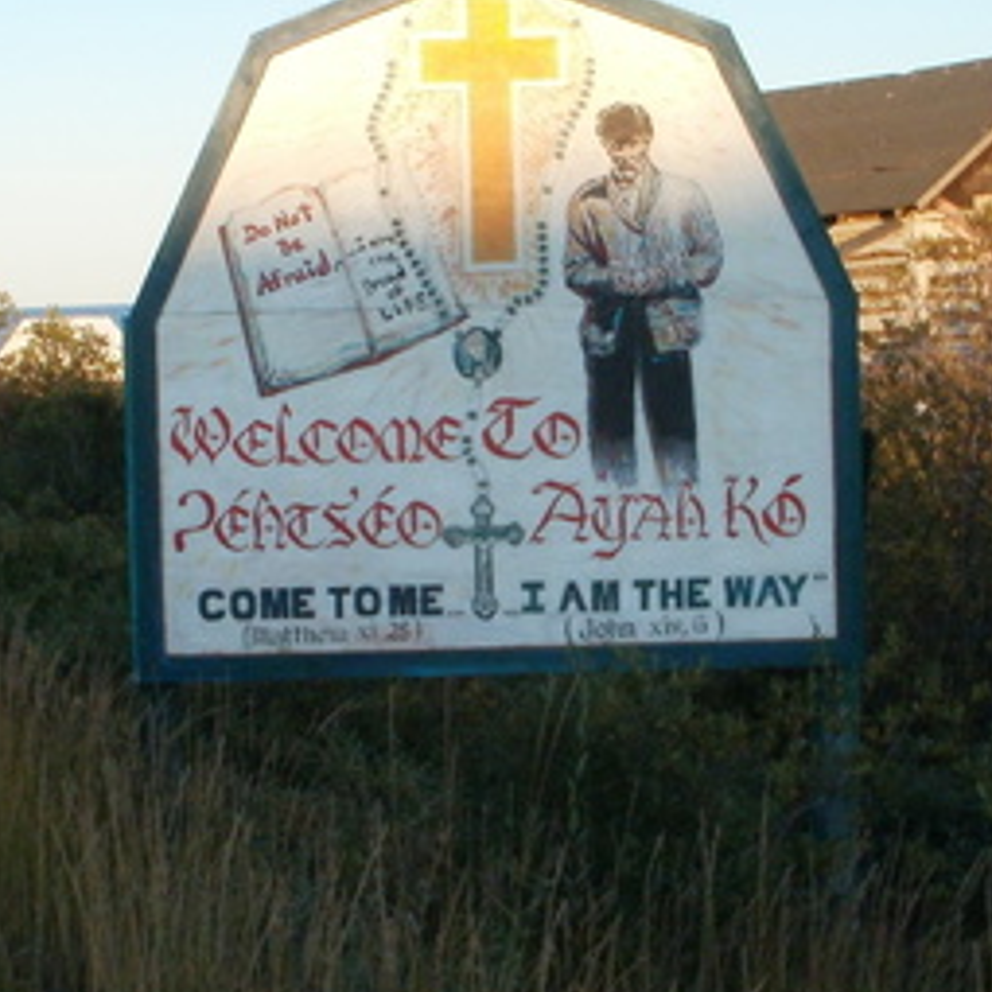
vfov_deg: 21.6
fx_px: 2594
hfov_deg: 21.6
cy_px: 521
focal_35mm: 80
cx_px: 451
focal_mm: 6.3
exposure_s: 1/200
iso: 200
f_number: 5.6
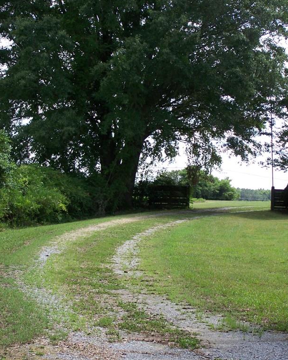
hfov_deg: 15.7
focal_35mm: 98
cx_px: 178
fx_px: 1044
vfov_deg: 19.6
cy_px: 180
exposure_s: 1/320
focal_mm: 12.4
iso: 64
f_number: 3.2
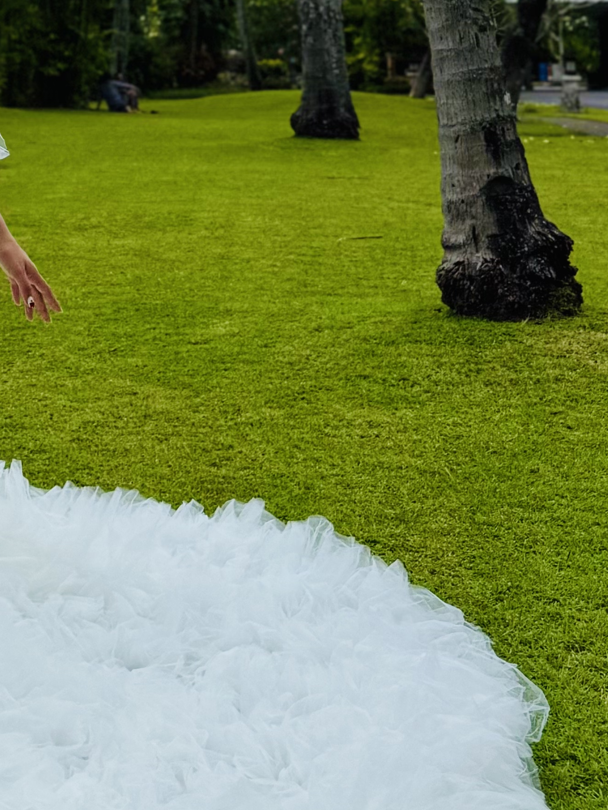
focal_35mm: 78
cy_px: -152
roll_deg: -0.6
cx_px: -164
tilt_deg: +6.8
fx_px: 1827
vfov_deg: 23.0
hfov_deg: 17.8
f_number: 1.78
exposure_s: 1/4975
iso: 80
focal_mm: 6.76
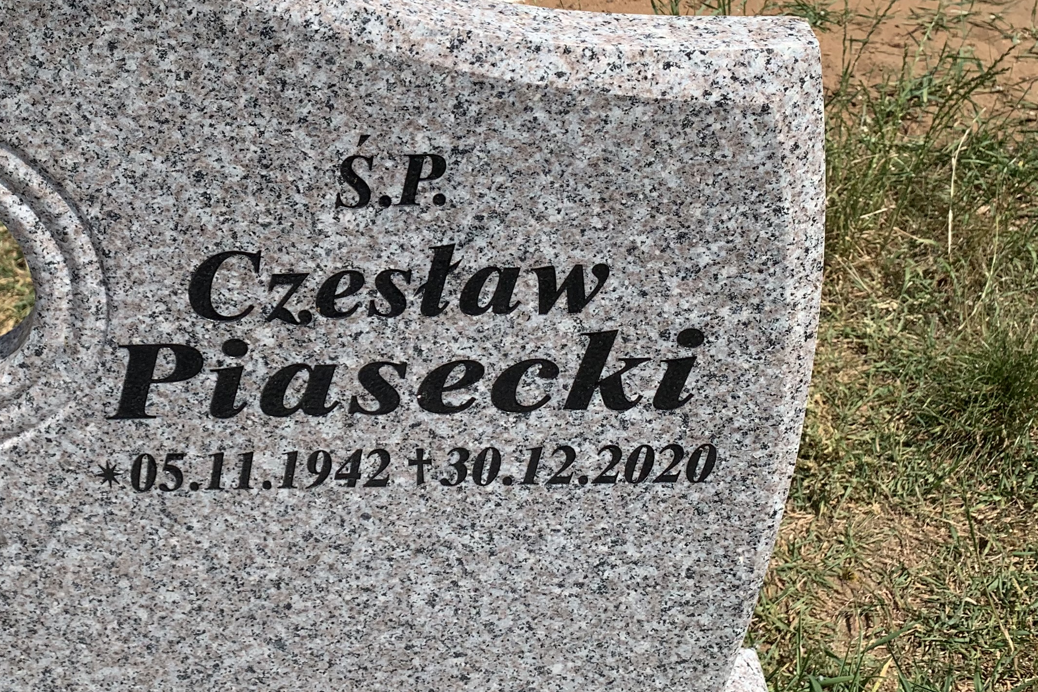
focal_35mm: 51
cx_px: 242
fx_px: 1470
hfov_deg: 37.8
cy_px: 132
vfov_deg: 26.0
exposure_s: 1/2994
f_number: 1.8
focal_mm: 4.25
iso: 25
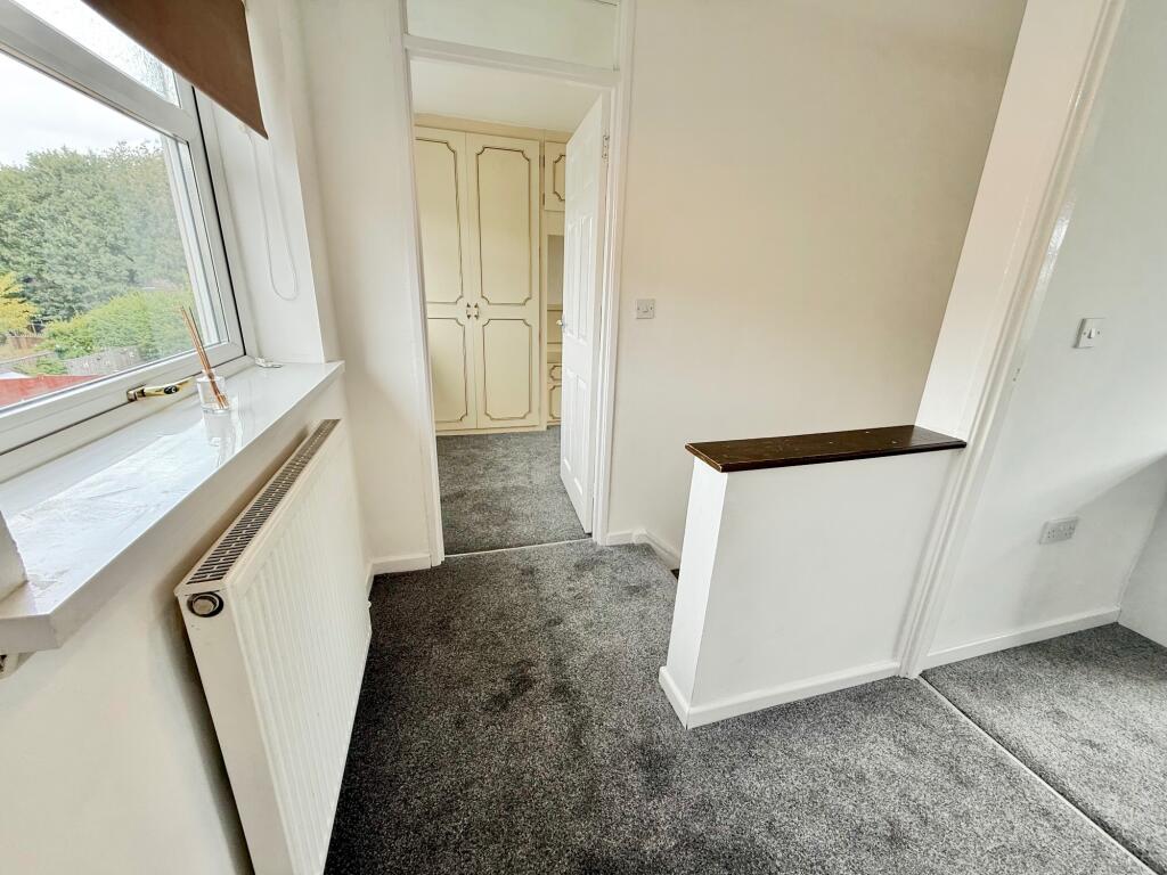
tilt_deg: -18.0
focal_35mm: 14
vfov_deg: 85.7
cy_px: 438
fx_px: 472
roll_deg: -2.5
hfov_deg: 102.1
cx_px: 584
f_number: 2.2
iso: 80
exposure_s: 1/99
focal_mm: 2.22
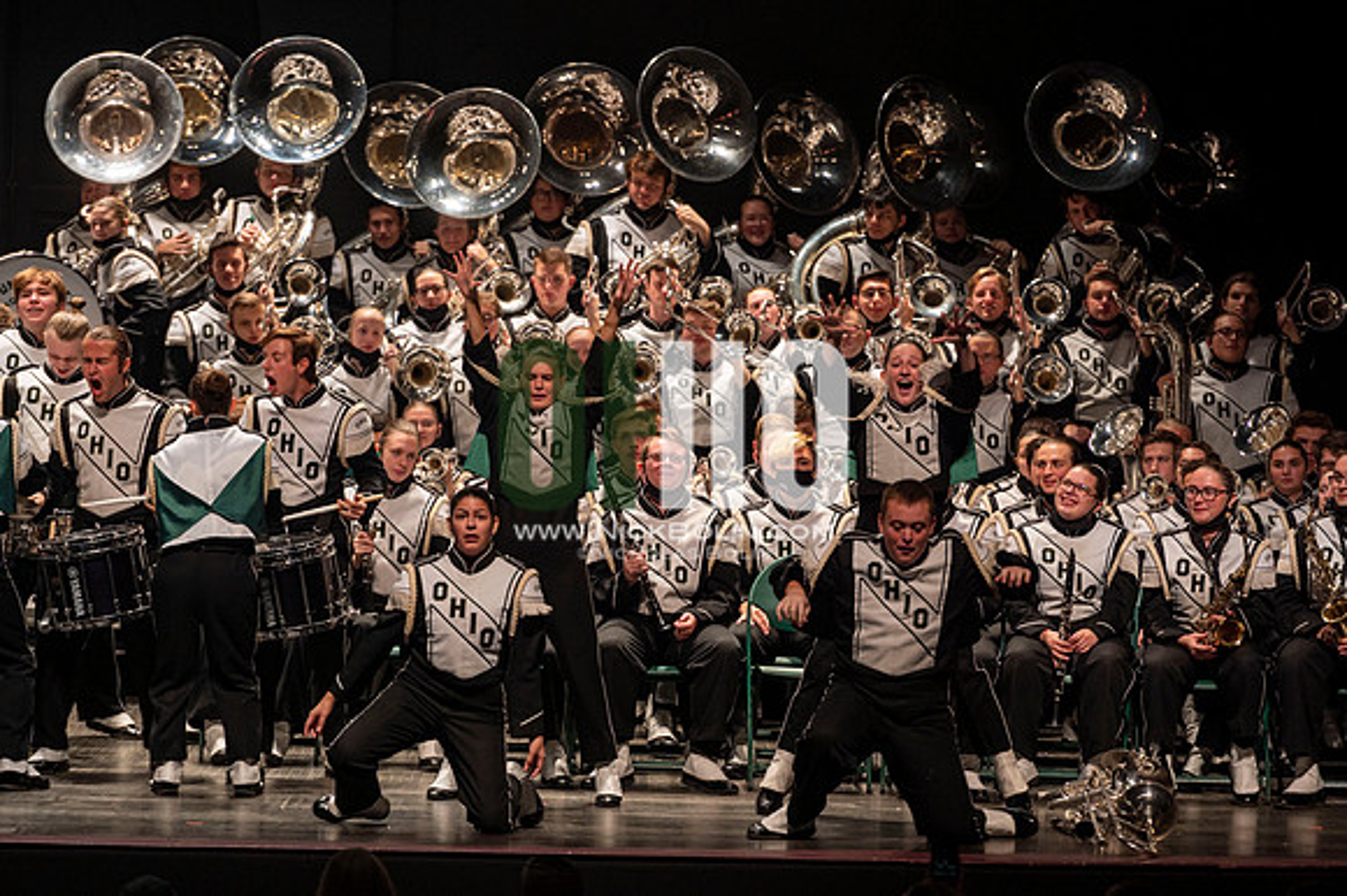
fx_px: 7479
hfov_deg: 10.3
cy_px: 448
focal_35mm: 200
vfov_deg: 6.9
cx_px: 674
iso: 1250
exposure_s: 1/500
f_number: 3.5
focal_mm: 200
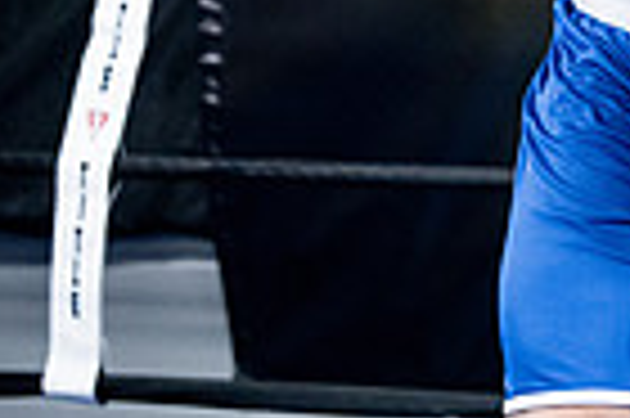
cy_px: -196
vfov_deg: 4.7
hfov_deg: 6.9
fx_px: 5069
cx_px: 1179
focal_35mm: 290
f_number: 2.8
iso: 8000
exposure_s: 1/1000
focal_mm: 70
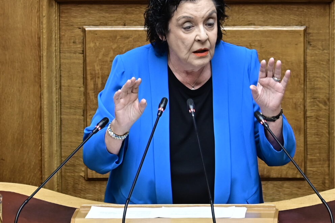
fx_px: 3377
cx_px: 197
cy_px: 95
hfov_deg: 5.7
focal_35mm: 363
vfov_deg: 3.8
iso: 1000
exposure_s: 1/320
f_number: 2.8
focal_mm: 200
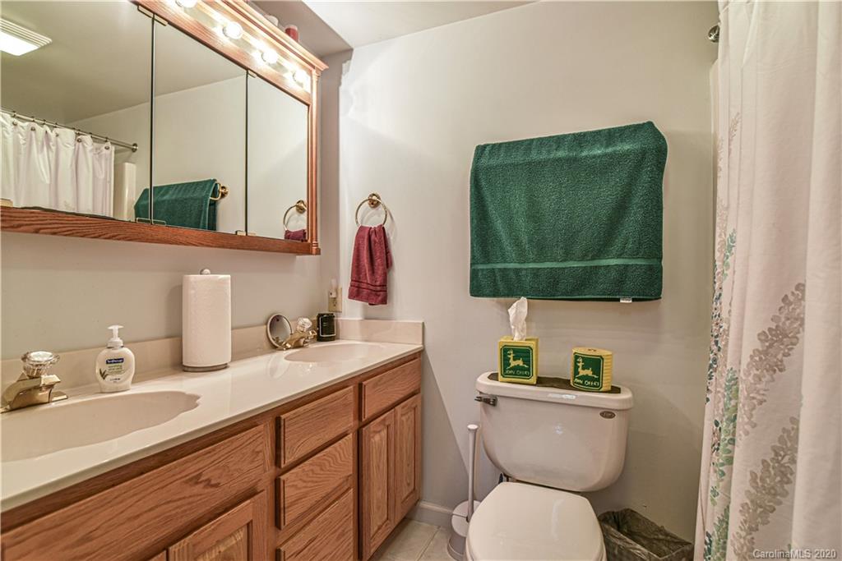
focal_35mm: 18
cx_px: 421
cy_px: 280
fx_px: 421
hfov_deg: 90.0
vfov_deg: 67.4
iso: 800
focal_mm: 18
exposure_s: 1/100
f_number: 5
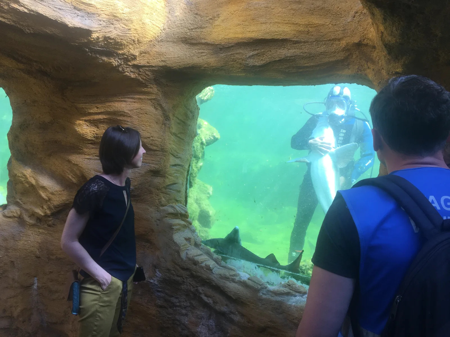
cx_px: 225
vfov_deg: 48.2
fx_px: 377
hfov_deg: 61.7
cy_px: 168
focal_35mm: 29
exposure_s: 1/50
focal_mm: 4.15
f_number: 2.2
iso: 25
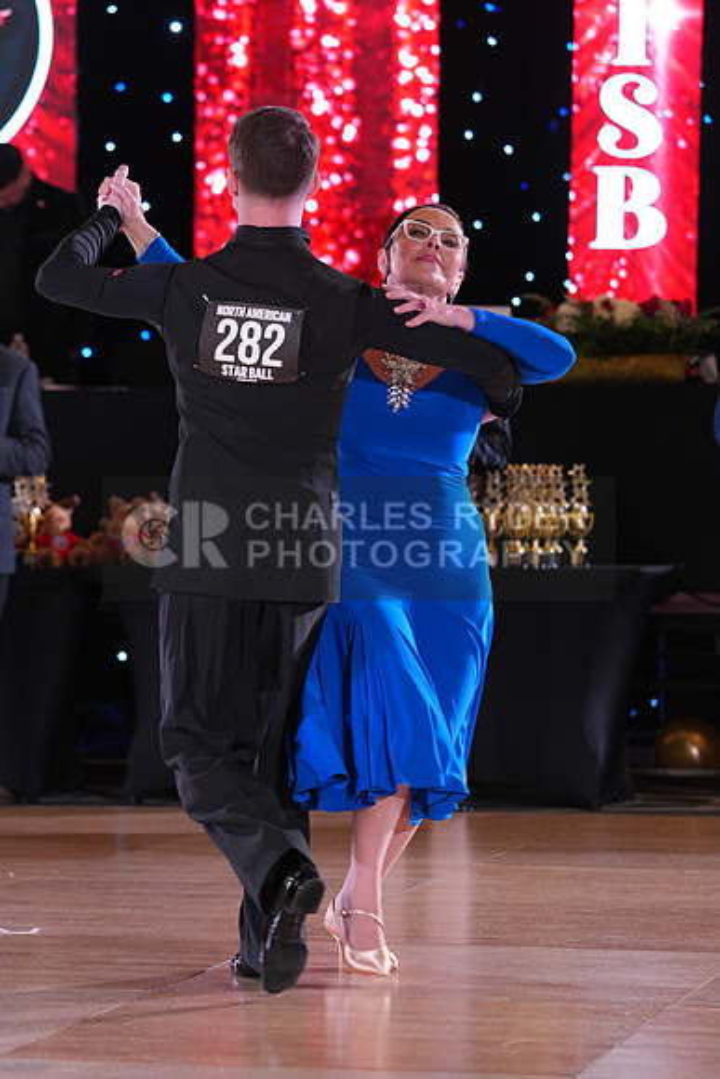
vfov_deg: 14.5
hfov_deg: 9.7
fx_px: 4227
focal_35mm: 141
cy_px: 540
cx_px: 360
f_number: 4
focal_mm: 141
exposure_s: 1/250
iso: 2500
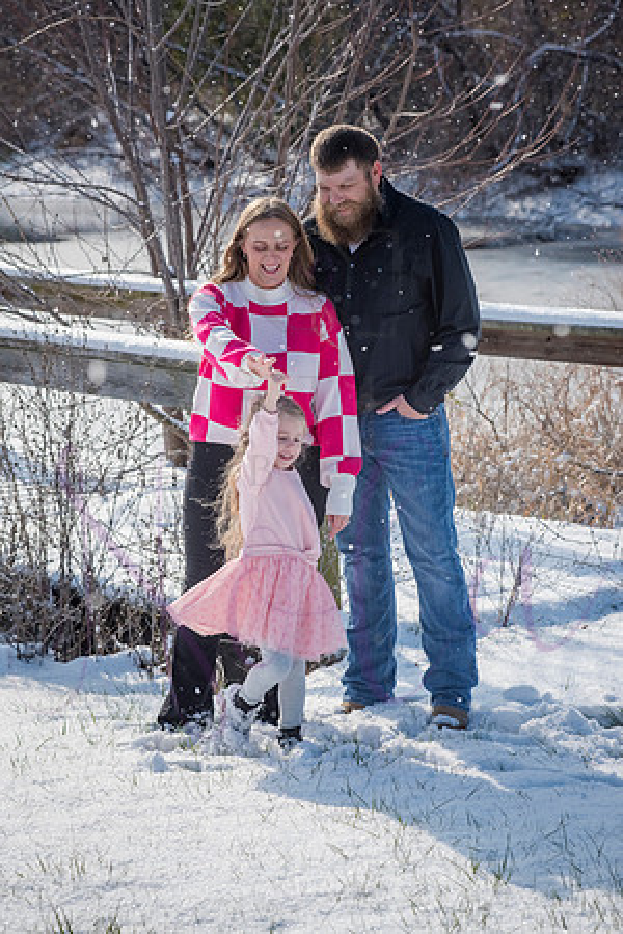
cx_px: 312
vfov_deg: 17.1
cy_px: 467
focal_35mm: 120
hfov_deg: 11.4
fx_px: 3115
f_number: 9
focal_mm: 120
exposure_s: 1/2000
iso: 640
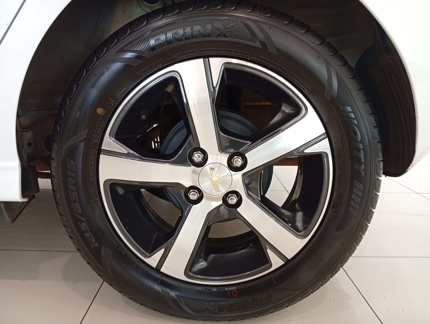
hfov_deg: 65.2
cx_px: 215
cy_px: 162
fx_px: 336
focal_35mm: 27
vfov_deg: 51.5
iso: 195
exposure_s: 1/30
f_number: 1.8
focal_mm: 3.98
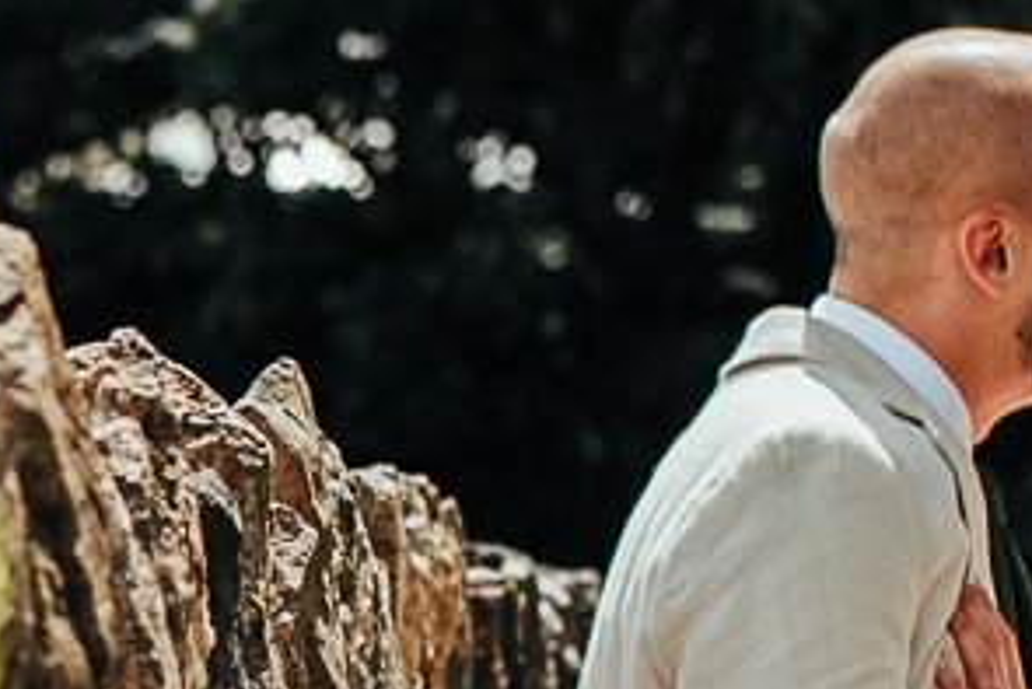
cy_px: 789
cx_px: -406
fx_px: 6969
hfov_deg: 8.3
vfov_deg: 5.6
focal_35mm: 243
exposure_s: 1/3200
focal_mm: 35
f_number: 2.5
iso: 100
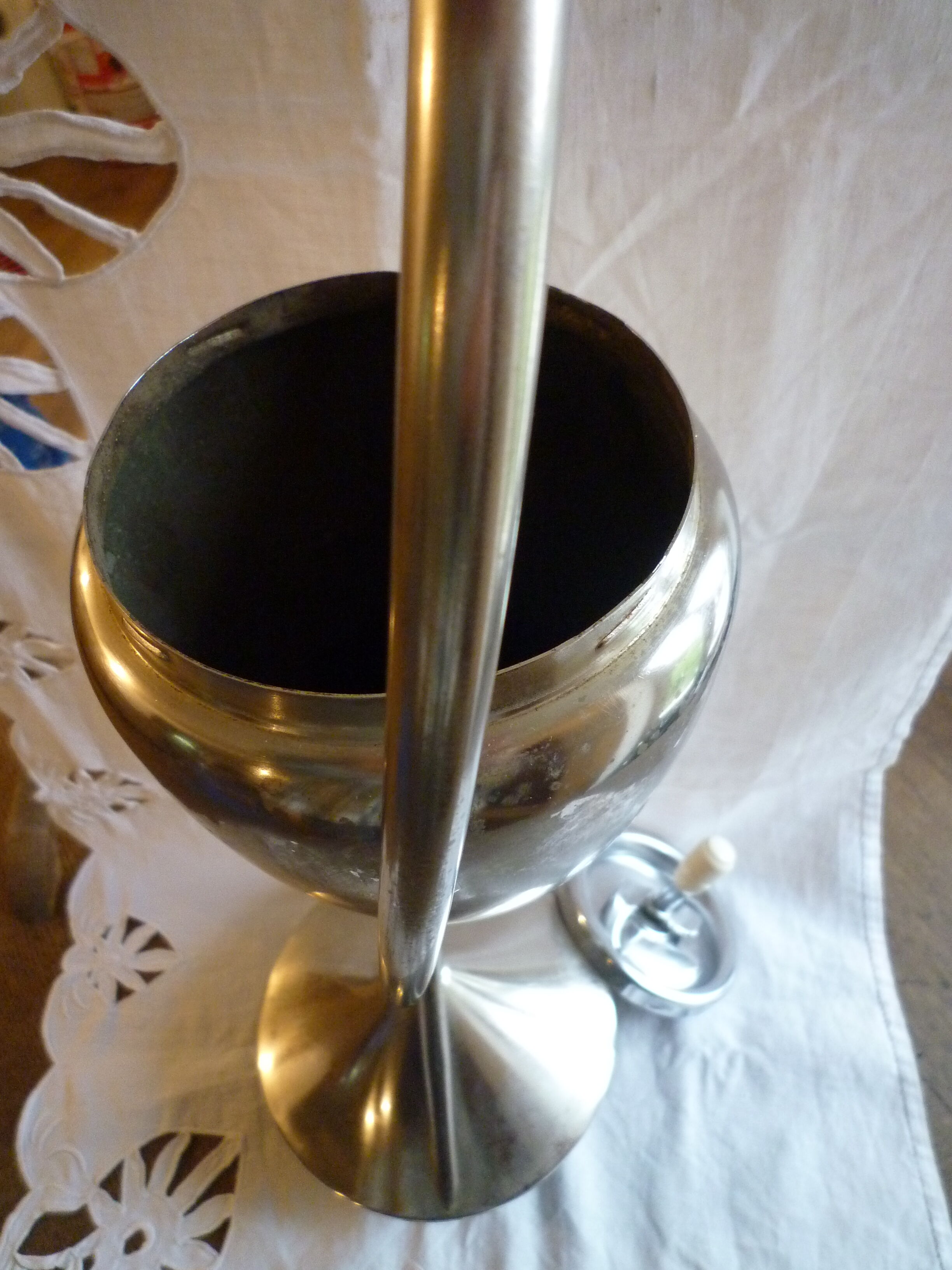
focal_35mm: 25
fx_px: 917
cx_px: 476
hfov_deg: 54.9
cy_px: 635
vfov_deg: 69.4
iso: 400
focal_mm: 4.4
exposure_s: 1/25
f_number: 2.8
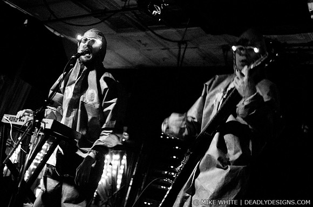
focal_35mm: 45
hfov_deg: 43.7
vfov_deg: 29.8
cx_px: 156
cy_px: 104
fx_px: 391
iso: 1250
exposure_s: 1/40
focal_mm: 30
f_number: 1.8
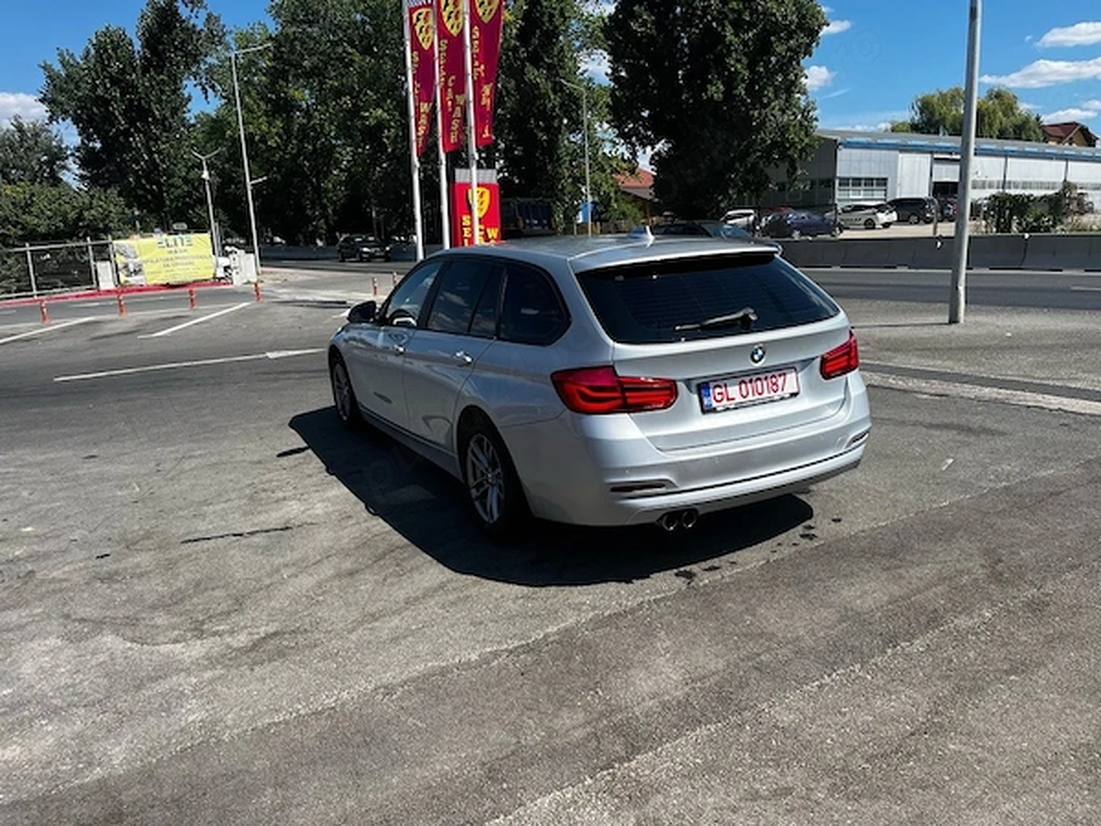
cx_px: 550
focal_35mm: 26
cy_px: 413
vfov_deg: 53.1
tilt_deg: -12.5
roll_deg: +2.4
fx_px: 827
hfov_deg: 67.3
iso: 50
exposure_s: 1/2899
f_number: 1.6
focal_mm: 5.1
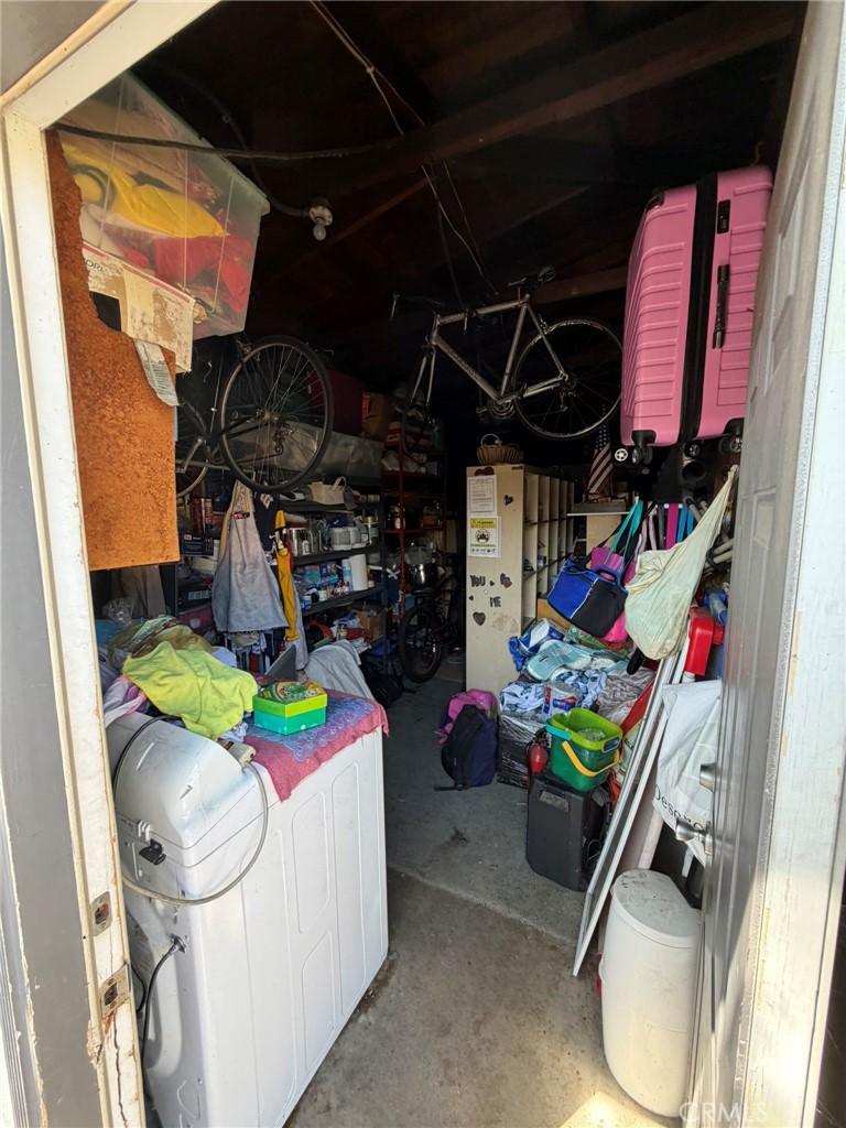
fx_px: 456
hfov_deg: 85.7
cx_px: 423
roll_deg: +0.2
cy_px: 564
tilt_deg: -7.9
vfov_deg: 102.1
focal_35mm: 14
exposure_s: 1/121
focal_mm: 2.22
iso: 200
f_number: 2.2
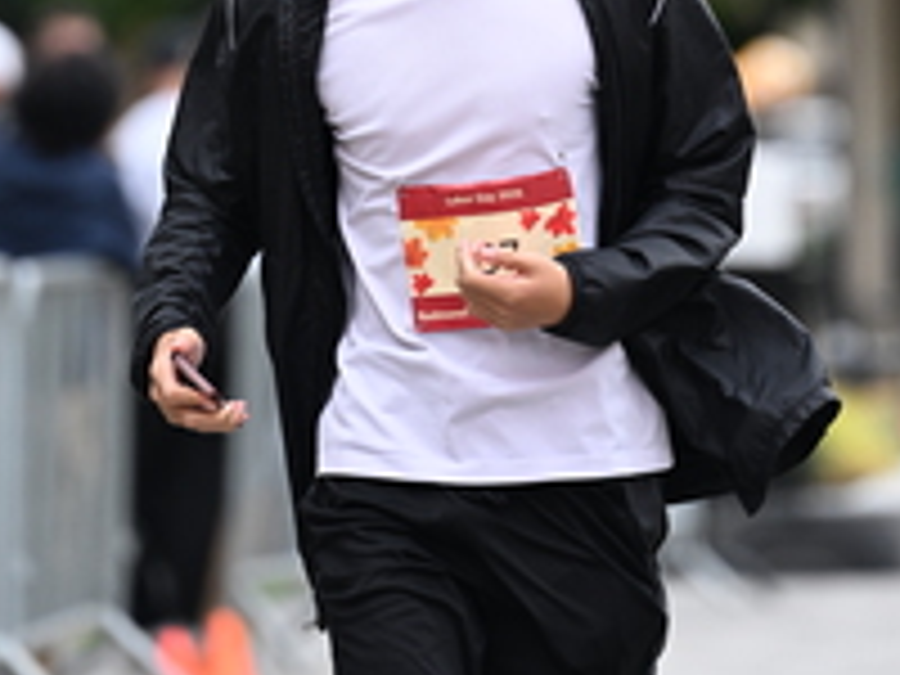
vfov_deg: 2.8
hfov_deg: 3.7
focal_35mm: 529
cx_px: 529
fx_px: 13754
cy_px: -45
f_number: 2.8
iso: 640
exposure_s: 1/2000
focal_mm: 200
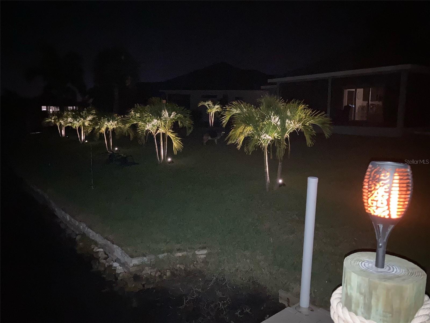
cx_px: 215
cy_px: 162
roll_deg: -2.3
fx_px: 348
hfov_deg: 63.4
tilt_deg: -6.6
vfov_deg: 49.7
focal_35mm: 28
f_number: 1.8
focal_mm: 3.99
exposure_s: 1/4
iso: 400
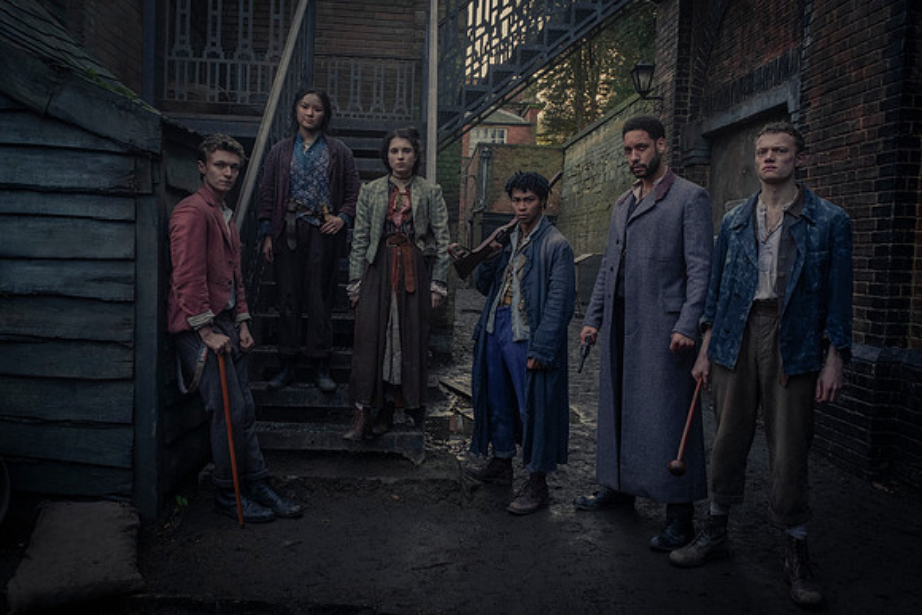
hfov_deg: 58.7
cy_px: 308
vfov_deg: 41.1
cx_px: 461
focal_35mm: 32
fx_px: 820
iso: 1000
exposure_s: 1/160
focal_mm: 21.3
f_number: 7.1
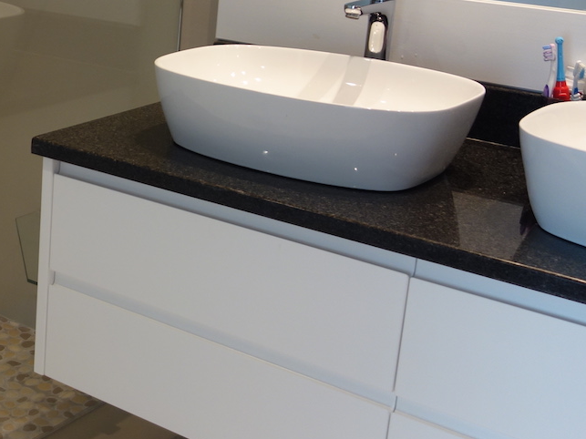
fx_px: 1134
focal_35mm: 67
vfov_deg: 21.9
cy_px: 158
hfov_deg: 26.8
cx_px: -48
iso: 125
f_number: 1.8
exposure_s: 1/50
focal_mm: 10.4
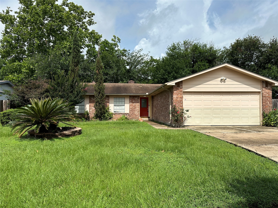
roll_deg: +0.0
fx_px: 193
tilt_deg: +3.0
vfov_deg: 56.8
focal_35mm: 24
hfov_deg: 71.6
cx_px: 139
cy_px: 104
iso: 80
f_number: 1.78
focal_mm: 6.86
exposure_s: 1/7042
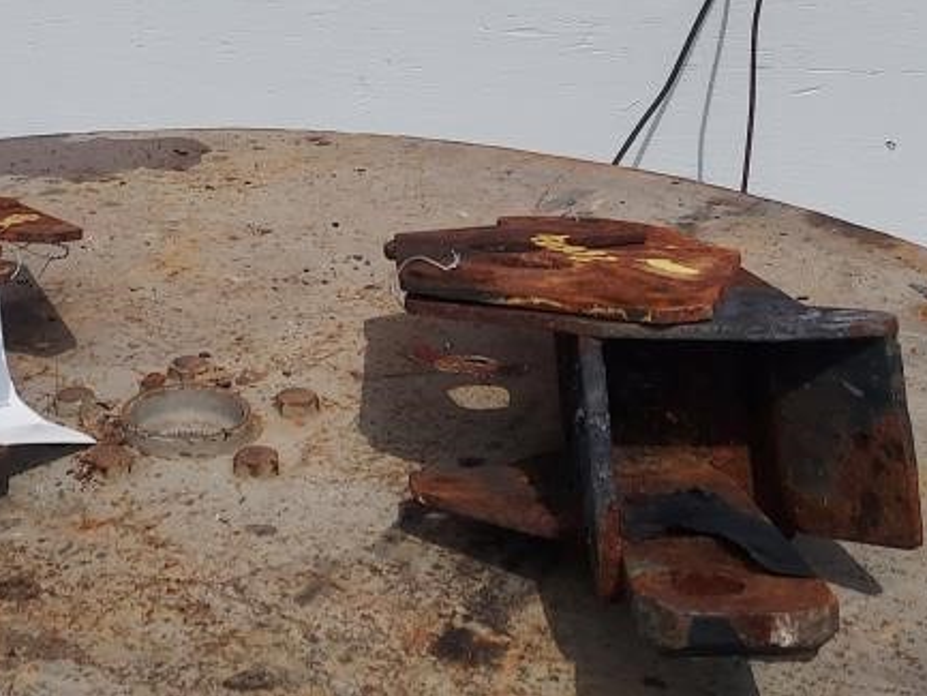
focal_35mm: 71
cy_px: -158
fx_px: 1902
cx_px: 199
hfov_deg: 26.9
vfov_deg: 19.4
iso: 40
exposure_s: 1/1929
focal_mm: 4.6
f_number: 1.8
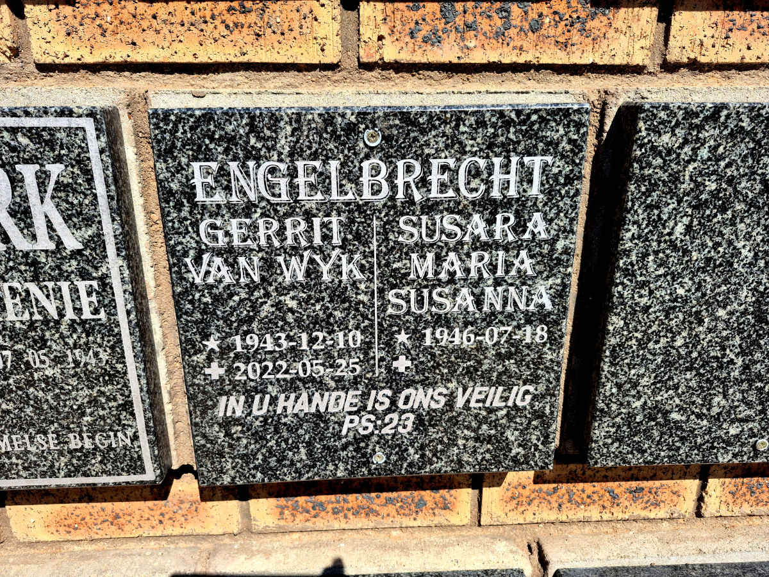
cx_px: 384
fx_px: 511
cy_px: 288
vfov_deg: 58.9
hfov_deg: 73.9
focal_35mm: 23
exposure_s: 1/1712
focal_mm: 5.4
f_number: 1.8
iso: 25
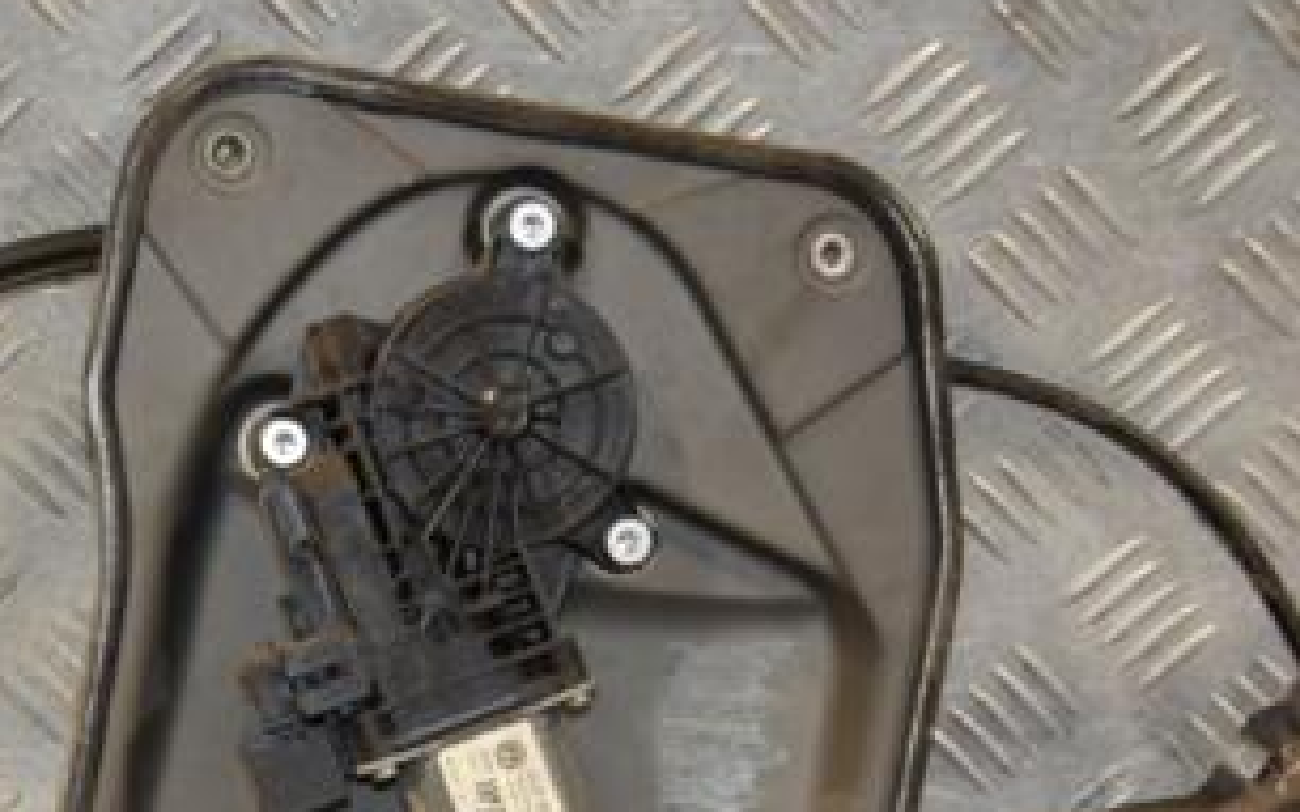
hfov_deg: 13.9
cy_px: 744
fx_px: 5312
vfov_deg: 8.7
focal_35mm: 150
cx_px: 272
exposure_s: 1/160
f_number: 5
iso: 800
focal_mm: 50
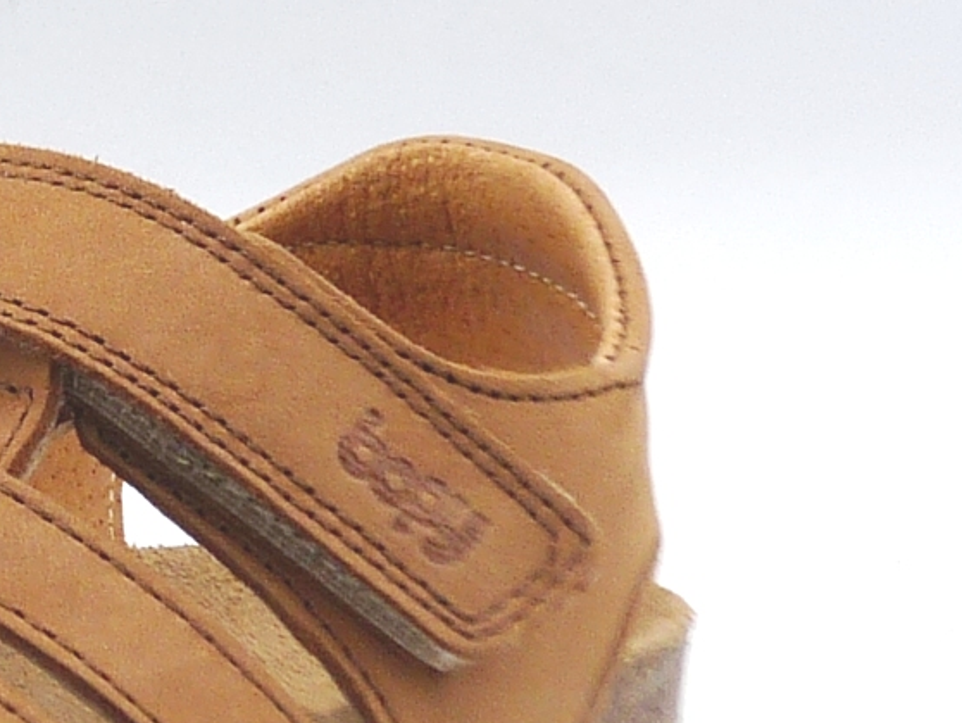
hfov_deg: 11.3
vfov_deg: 8.6
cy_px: 476
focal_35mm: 172
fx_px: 4782
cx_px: -122
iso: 100
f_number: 4
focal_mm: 6.1
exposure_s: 1/200
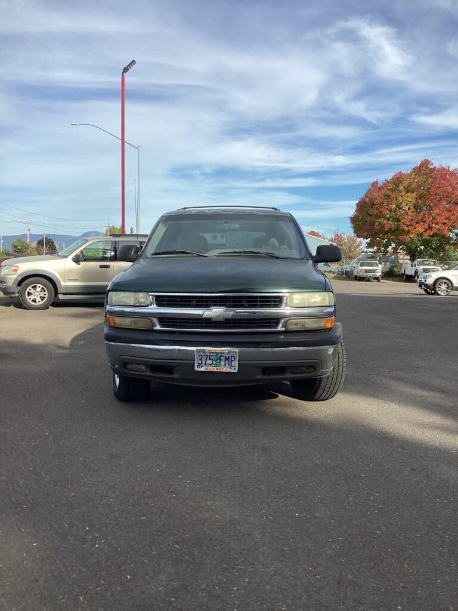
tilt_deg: -2.6
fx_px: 547
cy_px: 306
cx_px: 229
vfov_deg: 58.4
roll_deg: -0.5
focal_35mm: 31
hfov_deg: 45.4
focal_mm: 3.3
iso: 25
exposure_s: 1/981
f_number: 2.4
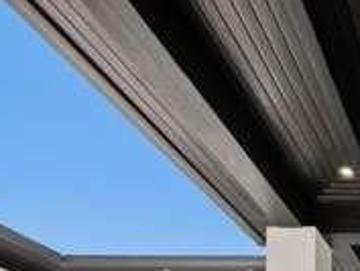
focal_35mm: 38
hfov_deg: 33.6
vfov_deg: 29.3
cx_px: 480
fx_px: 395
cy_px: 365
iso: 320
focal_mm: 7
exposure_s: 1/40
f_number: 11
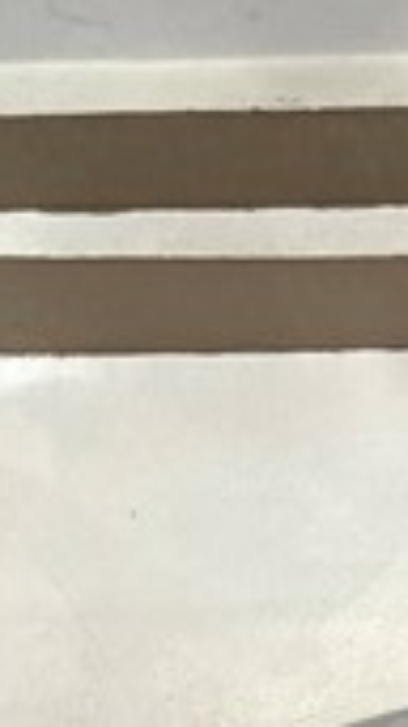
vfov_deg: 16.7
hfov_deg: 10.8
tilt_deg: -1.6
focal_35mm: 106
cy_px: 1314
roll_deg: +2.1
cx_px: 697
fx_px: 2042
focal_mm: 5.96
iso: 500
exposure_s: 1/53
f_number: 1.6
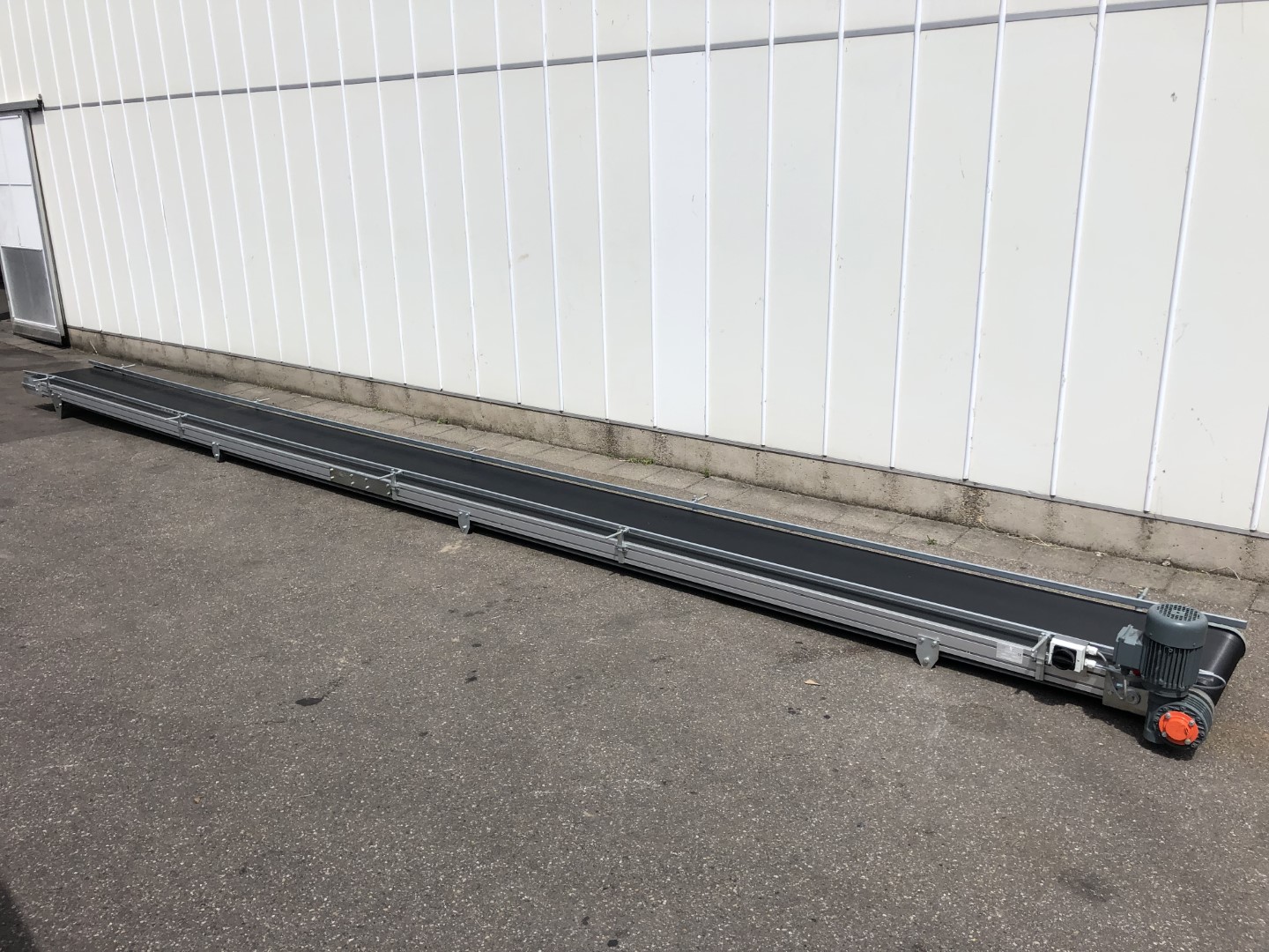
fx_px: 1026
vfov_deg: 49.7
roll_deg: +2.1
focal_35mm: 28
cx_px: 634
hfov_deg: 63.4
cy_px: 476
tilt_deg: -16.3
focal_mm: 4
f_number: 1.8
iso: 20
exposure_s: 1/3690
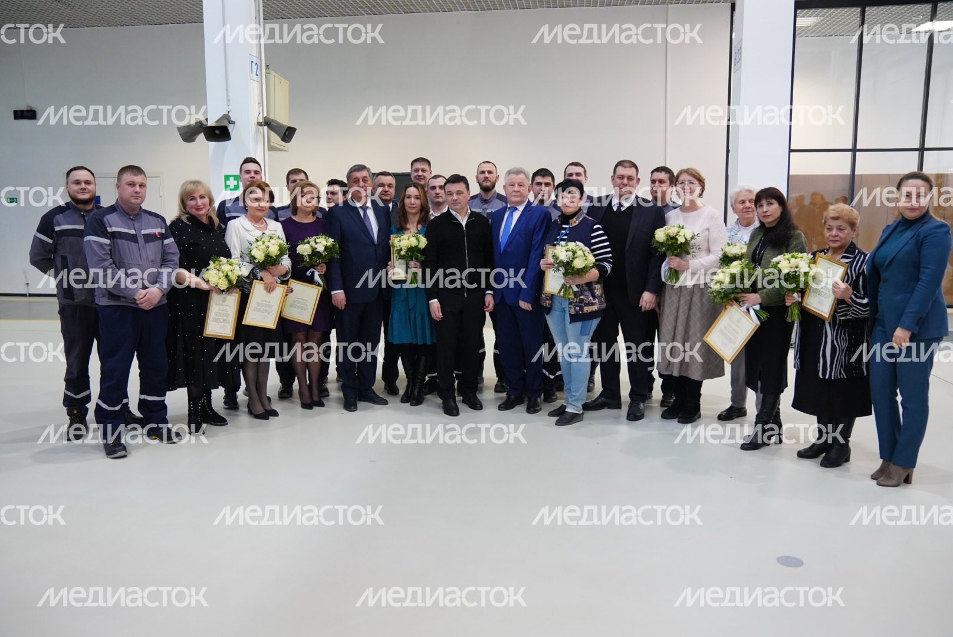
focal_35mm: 28
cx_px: 476
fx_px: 742
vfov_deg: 46.5
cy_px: 318
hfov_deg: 65.4
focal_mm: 28
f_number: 4
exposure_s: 1/125
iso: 3200
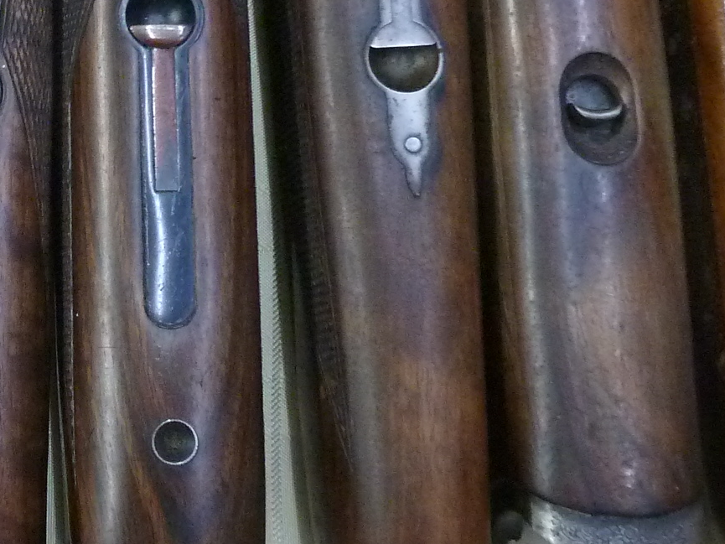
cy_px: 206
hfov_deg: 24.0
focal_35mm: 74
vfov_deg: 19.9
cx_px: -142
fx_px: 1550
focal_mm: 4.1
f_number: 3.3
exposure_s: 1/20
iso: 400
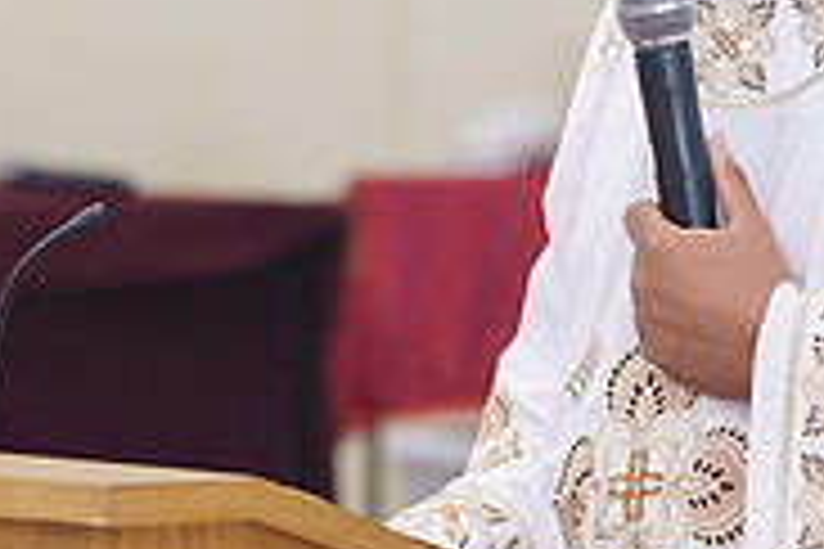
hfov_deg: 5.5
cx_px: 635
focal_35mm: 377
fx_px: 8628
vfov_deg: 3.6
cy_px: 116
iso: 1250
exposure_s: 1/160
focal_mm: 106
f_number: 2.8
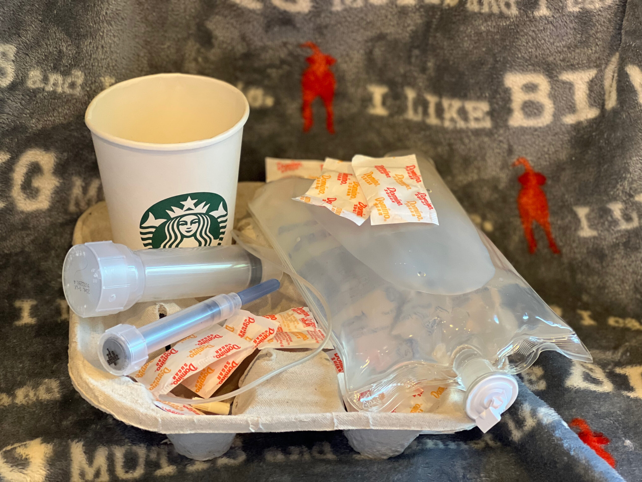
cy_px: 241
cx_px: 321
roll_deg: -4.3
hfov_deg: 25.3
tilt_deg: -31.5
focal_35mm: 77
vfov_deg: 19.1
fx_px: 1428
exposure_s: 1/40
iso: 320
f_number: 2.8
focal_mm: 9
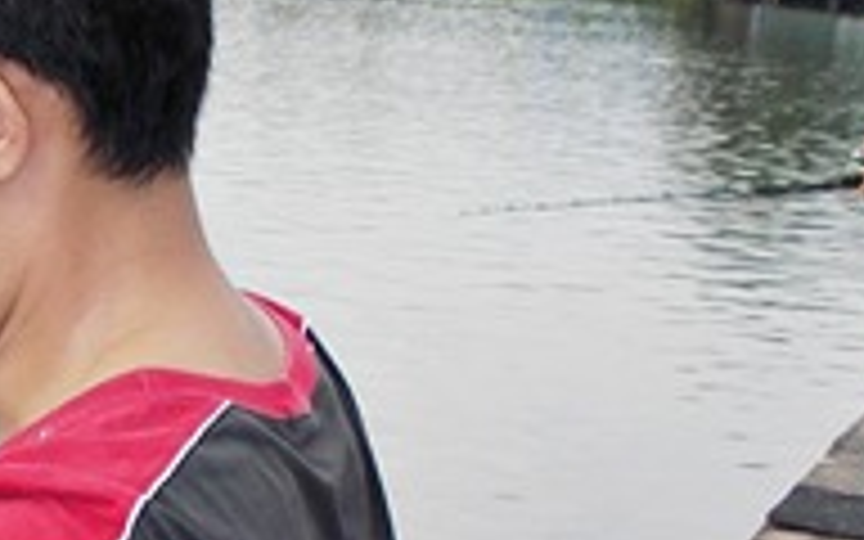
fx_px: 2967
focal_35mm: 126
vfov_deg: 10.3
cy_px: 598
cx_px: -4
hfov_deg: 16.2
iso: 50
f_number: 3.3
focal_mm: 6.3
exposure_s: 1/160
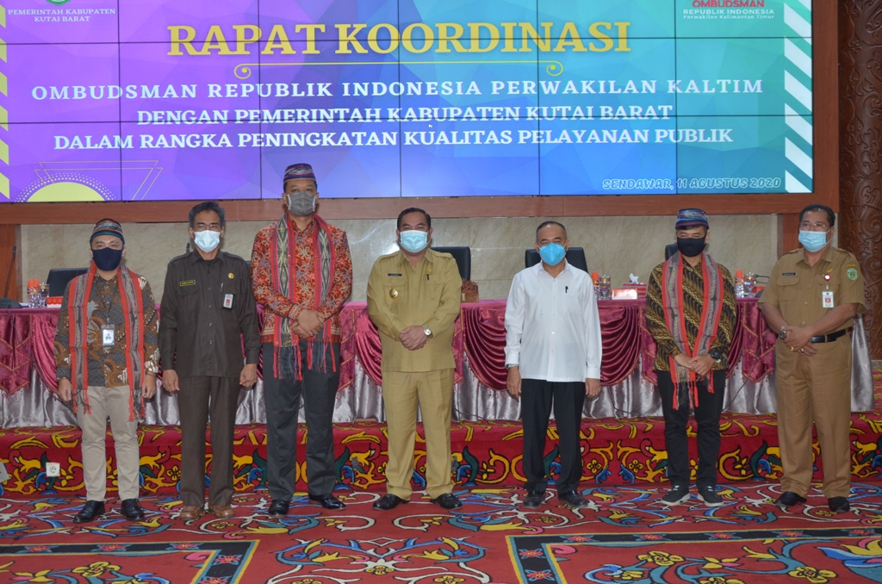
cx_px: 441
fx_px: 1100
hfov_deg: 43.7
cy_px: 292
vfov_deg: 29.7
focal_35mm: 45
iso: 640
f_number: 6.3
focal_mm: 30
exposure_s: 1/60
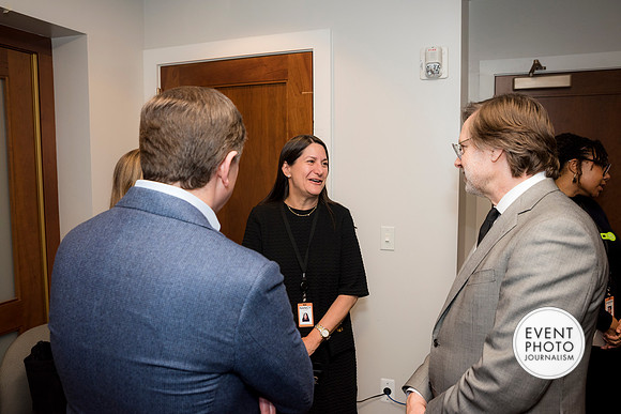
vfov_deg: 43.8
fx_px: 515
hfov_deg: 62.1
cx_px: 310
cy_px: 207
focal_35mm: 30
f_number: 5
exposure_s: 1/125
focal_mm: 29
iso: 800
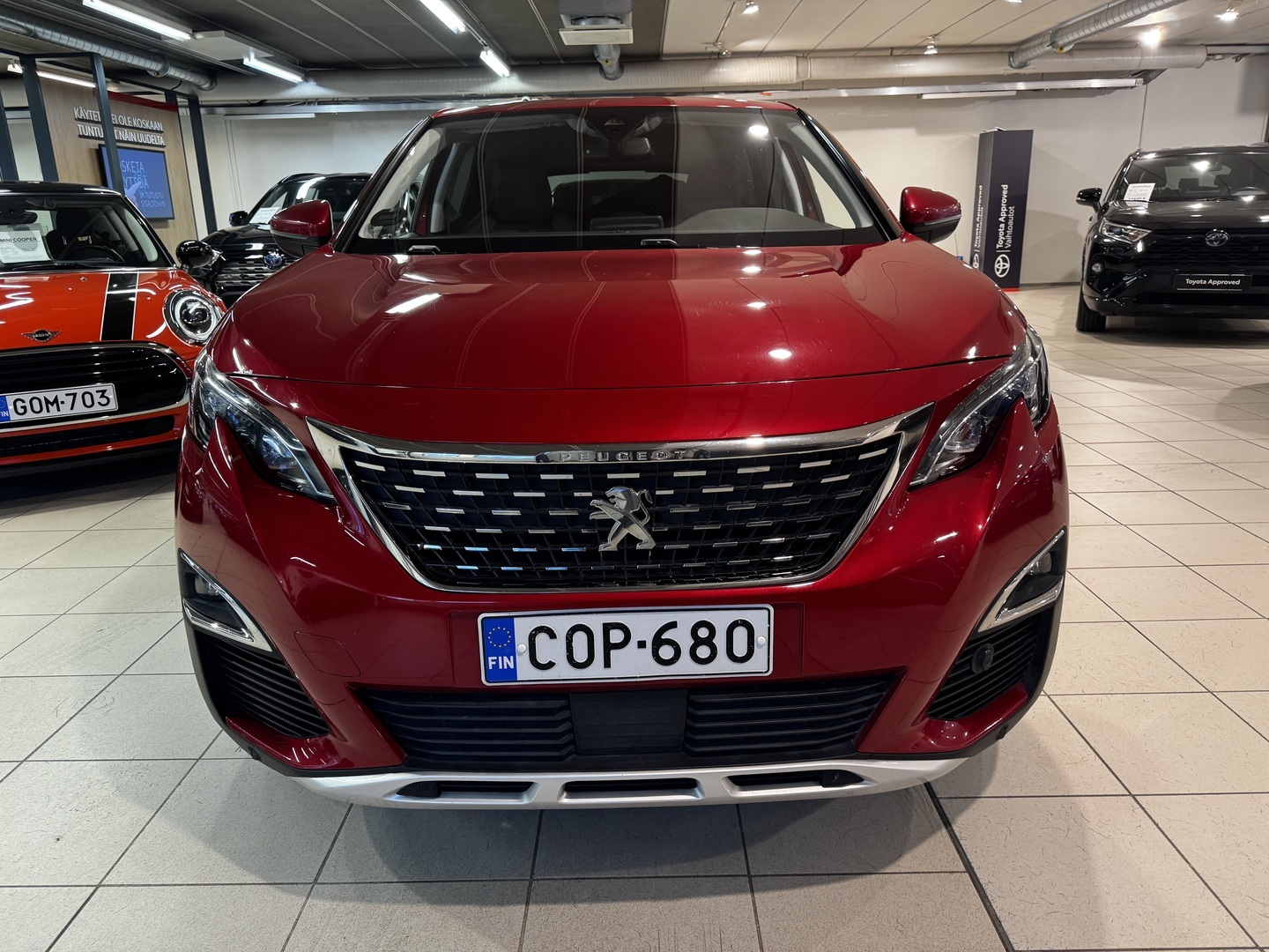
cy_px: 476
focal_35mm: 24
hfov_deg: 71.6
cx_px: 634
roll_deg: +2.2
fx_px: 880
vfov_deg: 56.8
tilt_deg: -16.4
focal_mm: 6.76
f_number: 1.78
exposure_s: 1/50
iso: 200
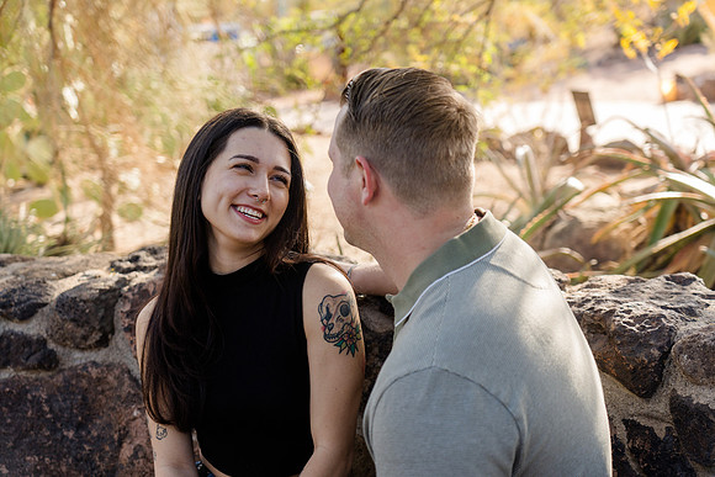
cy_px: 238
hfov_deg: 31.9
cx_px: 358
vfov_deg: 21.6
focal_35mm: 63
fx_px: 1251
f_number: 4
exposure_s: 1/250
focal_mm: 63
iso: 320
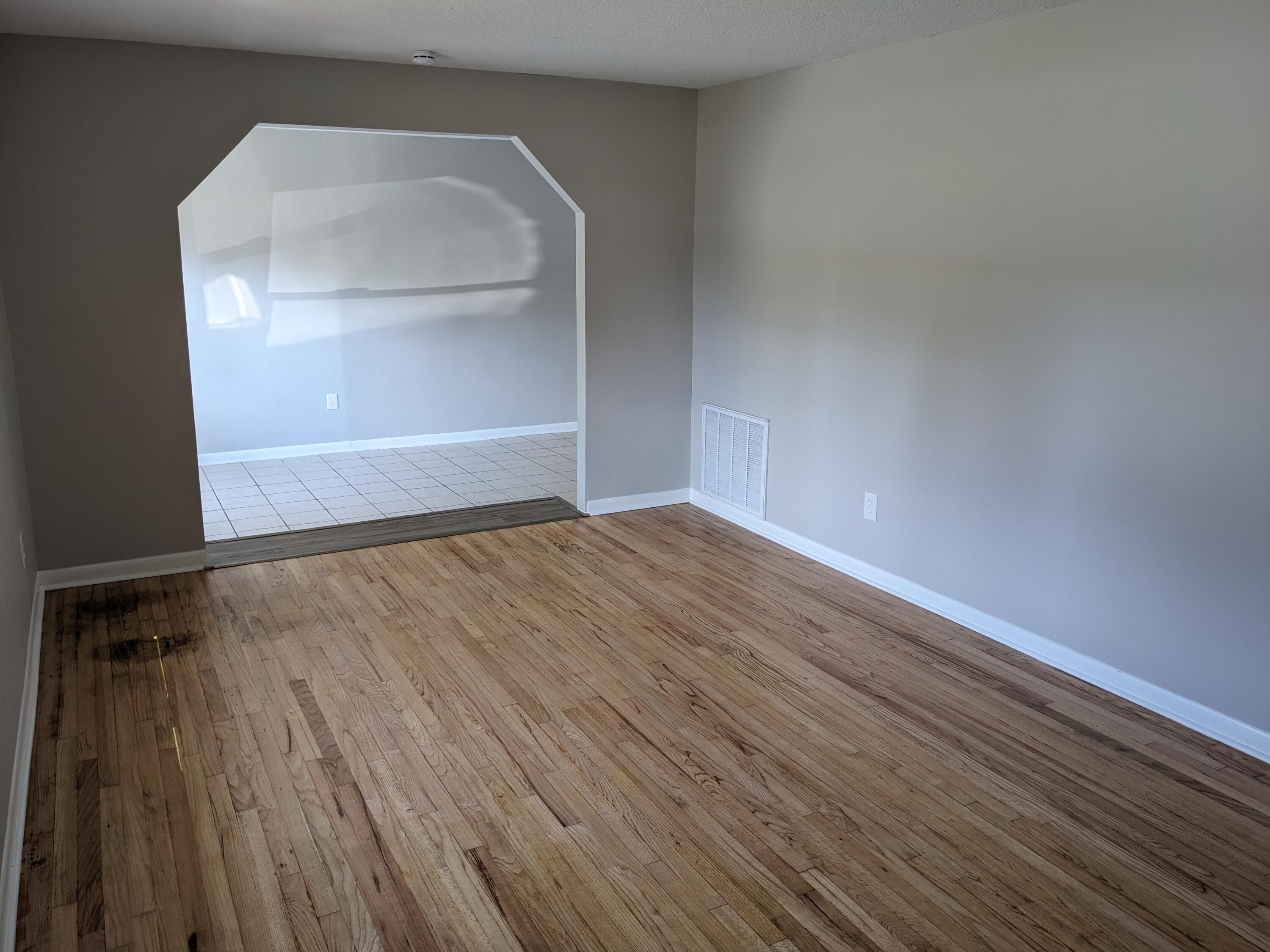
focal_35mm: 27
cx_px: 635
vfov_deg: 51.4
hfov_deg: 65.3
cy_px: 476
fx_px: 991
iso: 61
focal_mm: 4.38
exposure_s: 1/75.7
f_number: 1.73
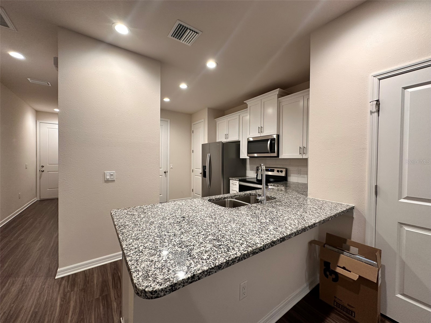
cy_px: 162
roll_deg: -0.5
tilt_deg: -0.8
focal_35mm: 14
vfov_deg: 85.7
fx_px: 174
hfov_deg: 102.1
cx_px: 216
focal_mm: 2.22
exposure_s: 1/60
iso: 200
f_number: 2.2
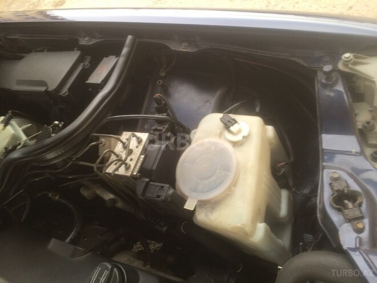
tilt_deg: -49.7
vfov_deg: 48.2
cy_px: 142
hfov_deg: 61.7
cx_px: 188
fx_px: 316
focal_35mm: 29
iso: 40
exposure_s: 1/100
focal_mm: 4.15
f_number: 2.2
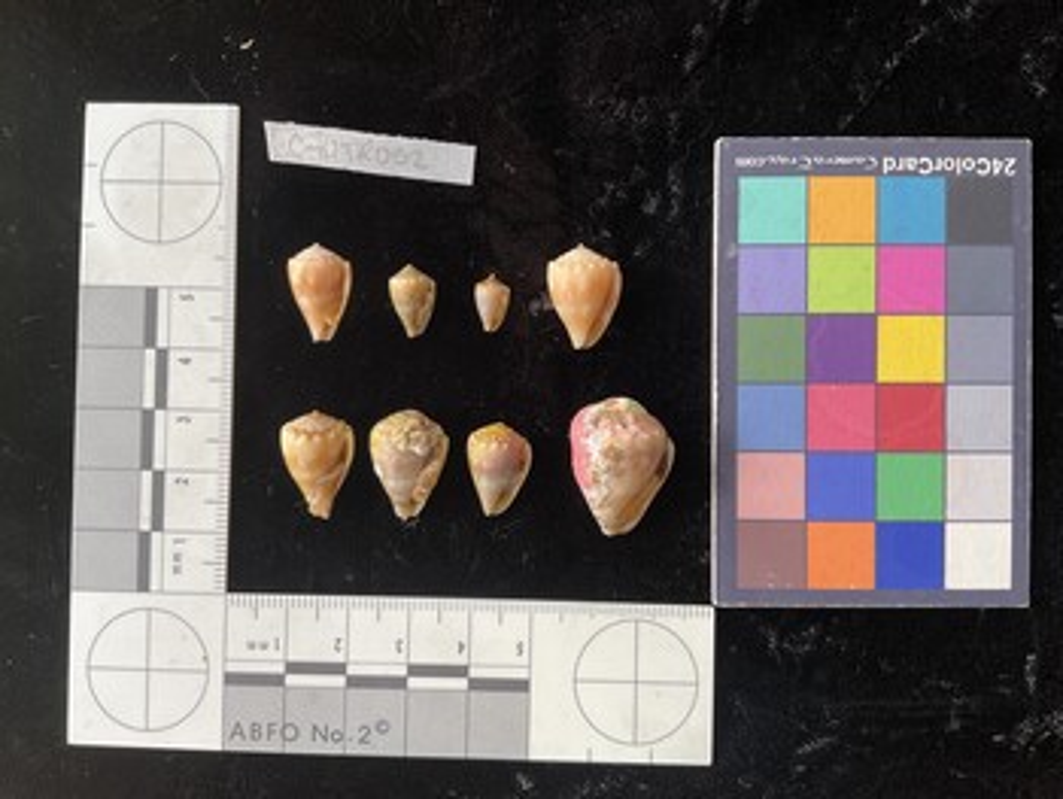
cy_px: 400
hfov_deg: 61.6
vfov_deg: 48.3
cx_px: 532
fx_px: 891
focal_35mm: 29
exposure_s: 1/120
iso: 40
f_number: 1.8
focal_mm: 3
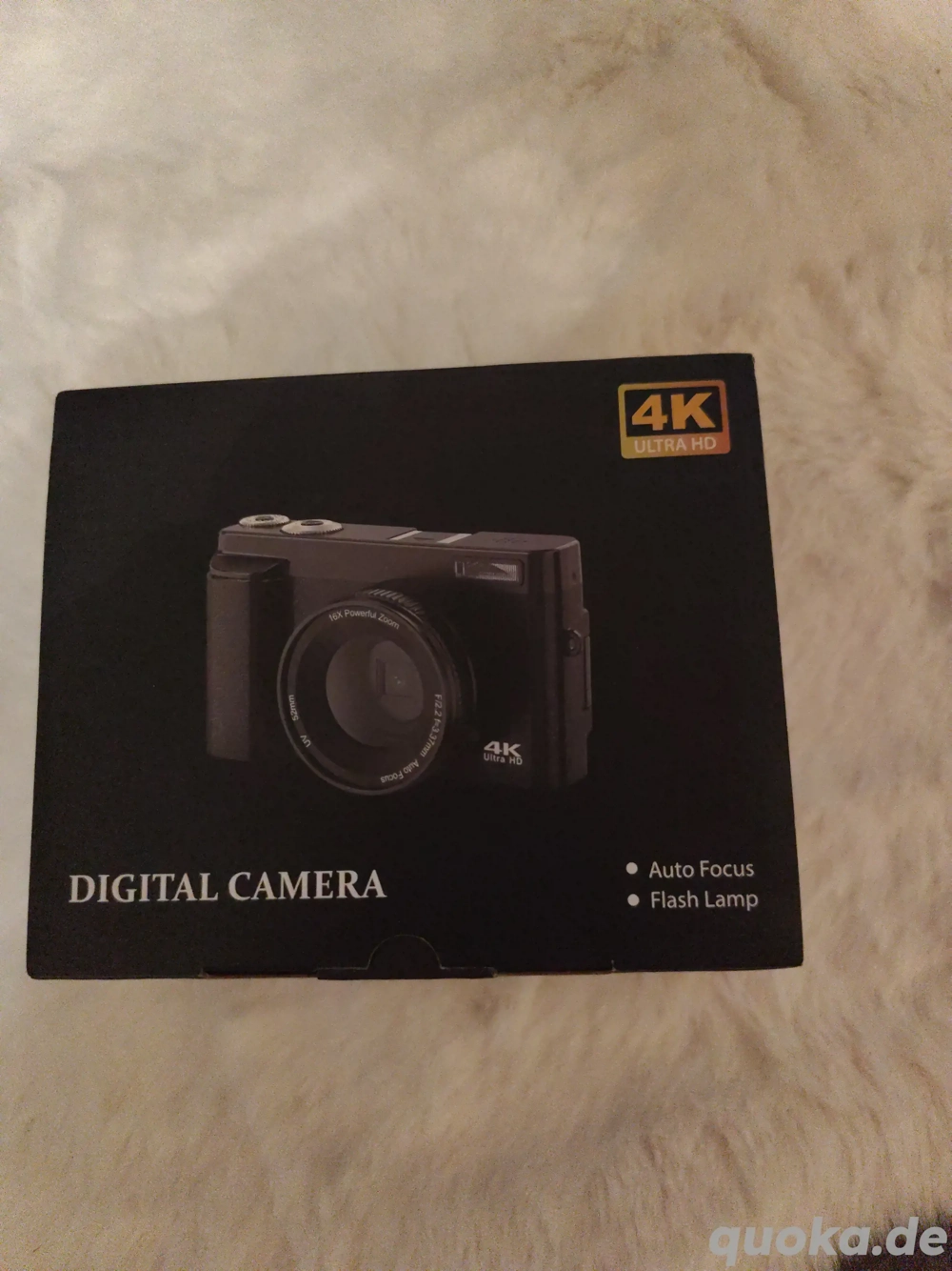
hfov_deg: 58.9
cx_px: 476
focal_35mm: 23
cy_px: 636
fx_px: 844
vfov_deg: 73.9
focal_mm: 6.14
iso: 10388
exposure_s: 1/100
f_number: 1.65
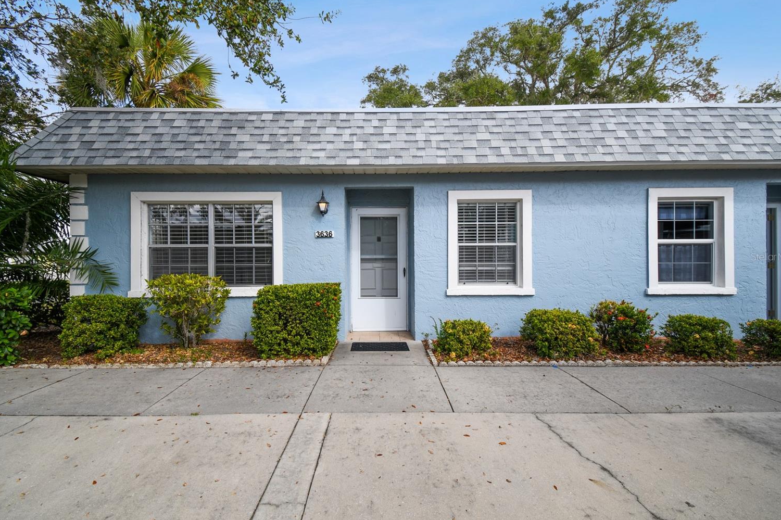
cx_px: 381
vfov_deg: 73.7
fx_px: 347
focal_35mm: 16
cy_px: 257
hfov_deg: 96.7
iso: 100
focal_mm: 10
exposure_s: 1/50
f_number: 7.1
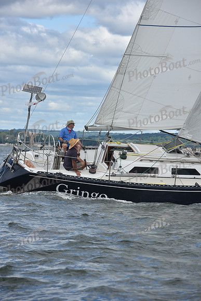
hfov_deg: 6.9
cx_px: 100
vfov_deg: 10.3
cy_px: 150
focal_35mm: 200
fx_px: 1674
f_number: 9
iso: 250
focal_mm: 200
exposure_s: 1/800
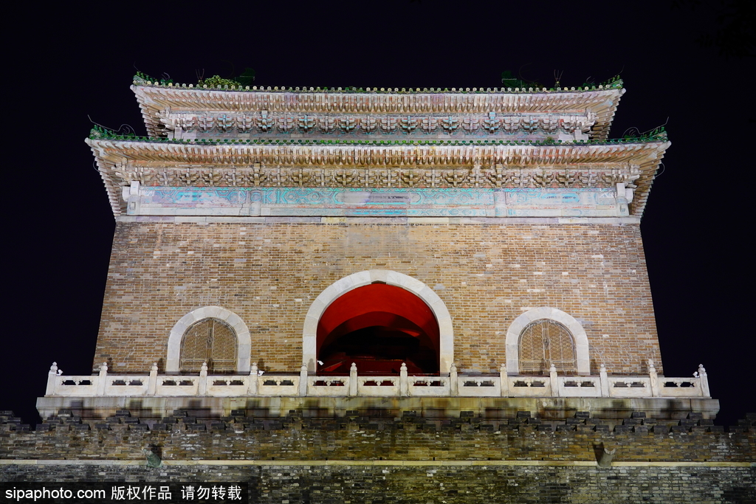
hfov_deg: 36.9
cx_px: 378
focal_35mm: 54
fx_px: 1134
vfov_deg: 25.1
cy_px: 252
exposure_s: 1/40
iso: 640
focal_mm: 54
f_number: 4.5
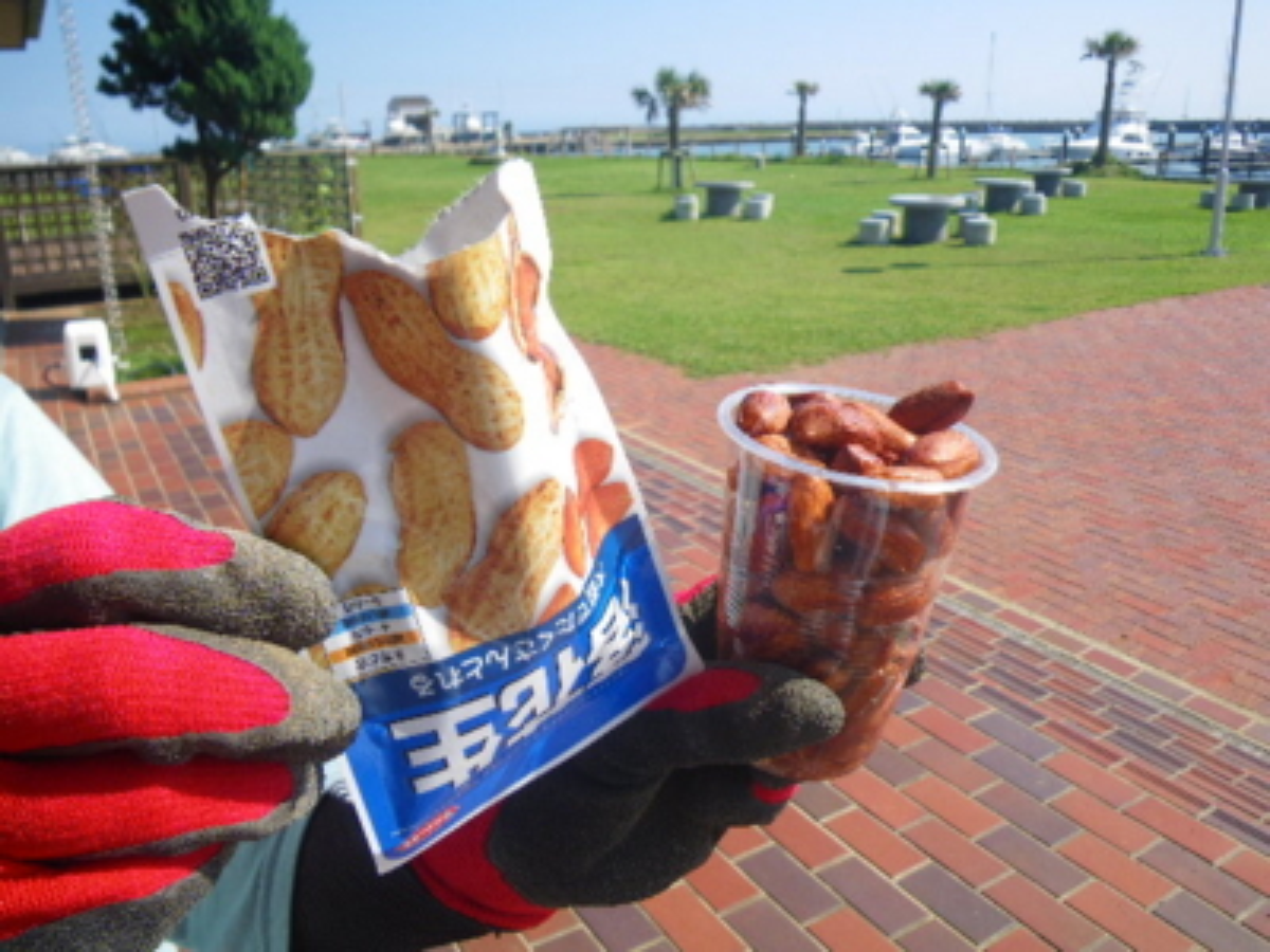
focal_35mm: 28
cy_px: 476
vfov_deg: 49.7
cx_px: 635
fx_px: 1027
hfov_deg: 63.4
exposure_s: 1/250
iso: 50
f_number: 4.2
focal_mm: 5
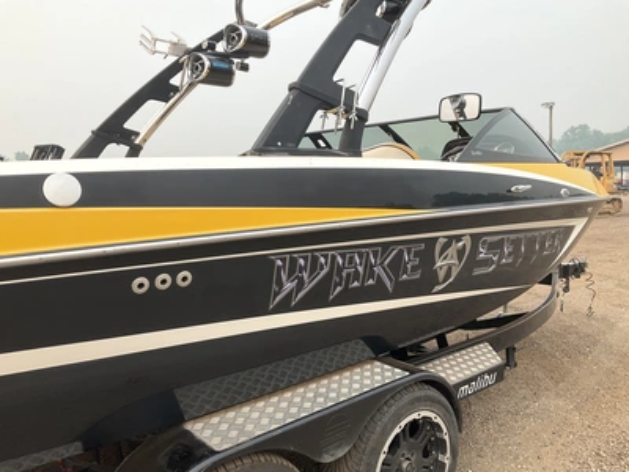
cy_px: 236
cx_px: 314
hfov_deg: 61.7
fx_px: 527
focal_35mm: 29
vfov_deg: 48.2
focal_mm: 3
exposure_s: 1/529
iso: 25
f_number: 1.8
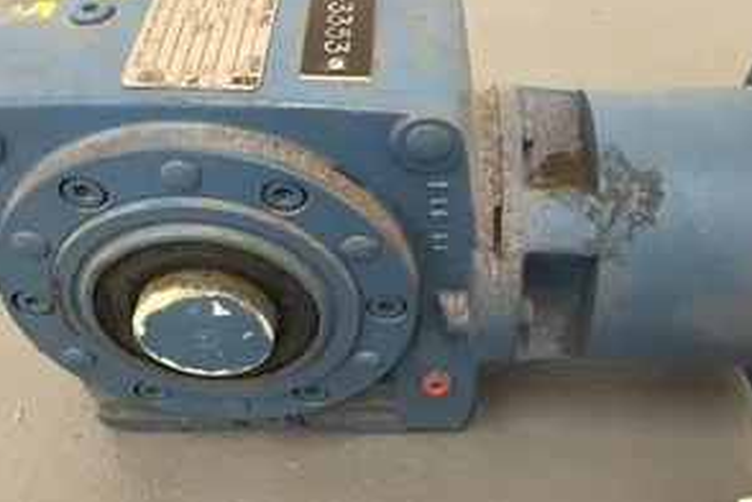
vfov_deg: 32.6
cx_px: 427
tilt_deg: -45.2
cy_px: 207
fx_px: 856
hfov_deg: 47.3
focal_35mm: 41
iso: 250
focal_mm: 4.15
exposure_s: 1/30
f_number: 2.2
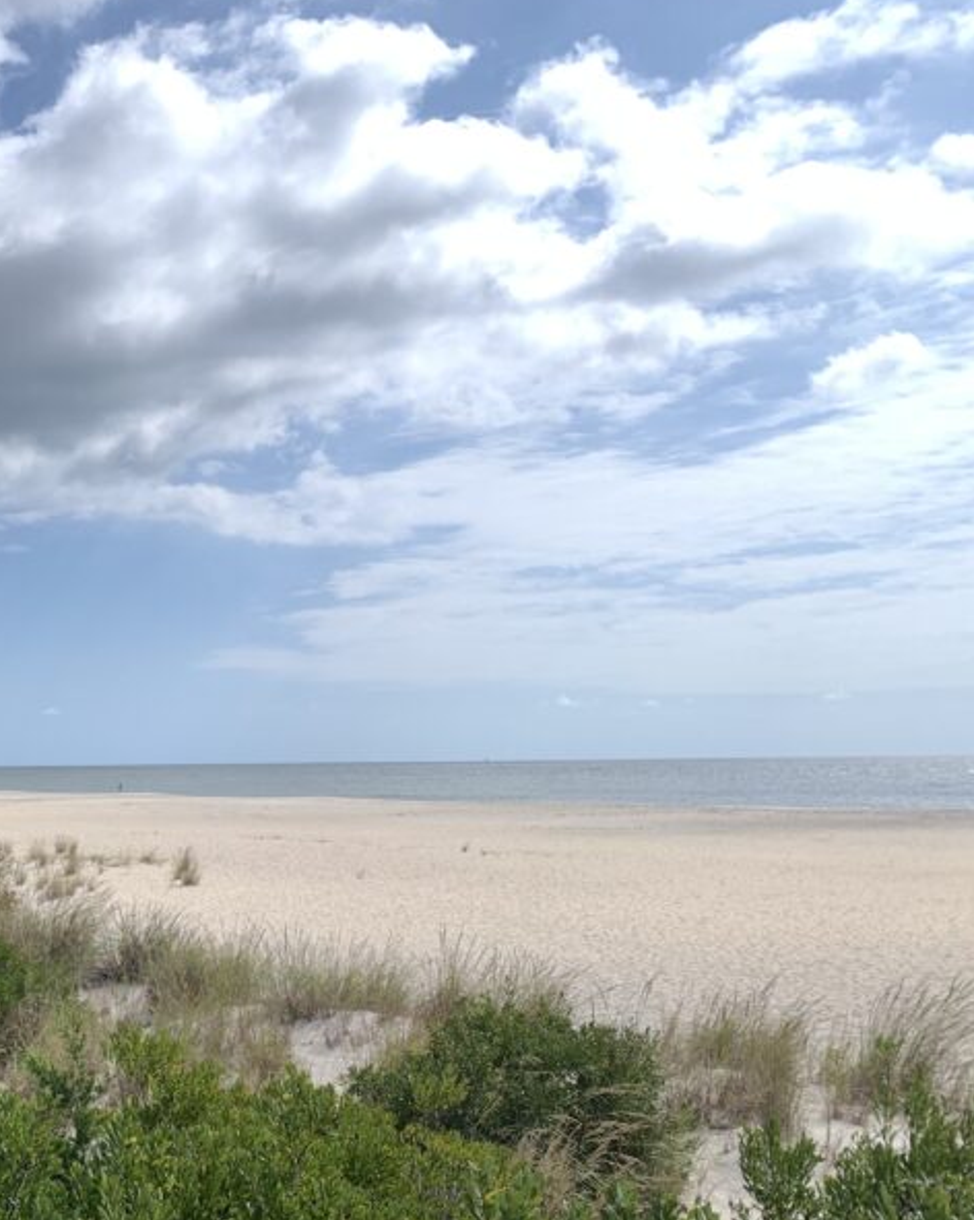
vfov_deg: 41.8
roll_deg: +1.3
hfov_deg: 30.7
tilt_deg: +1.6
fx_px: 1587
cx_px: -78
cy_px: 731
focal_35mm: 44
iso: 25
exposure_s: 1/815
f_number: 1.8
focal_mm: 4.25
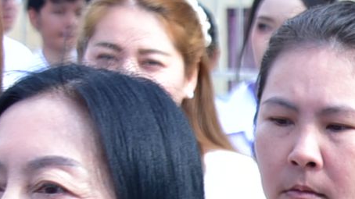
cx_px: 778
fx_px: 3039
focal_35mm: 323
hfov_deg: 6.4
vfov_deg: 3.7
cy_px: 351
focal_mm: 56
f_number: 6.3
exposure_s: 1/160
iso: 250
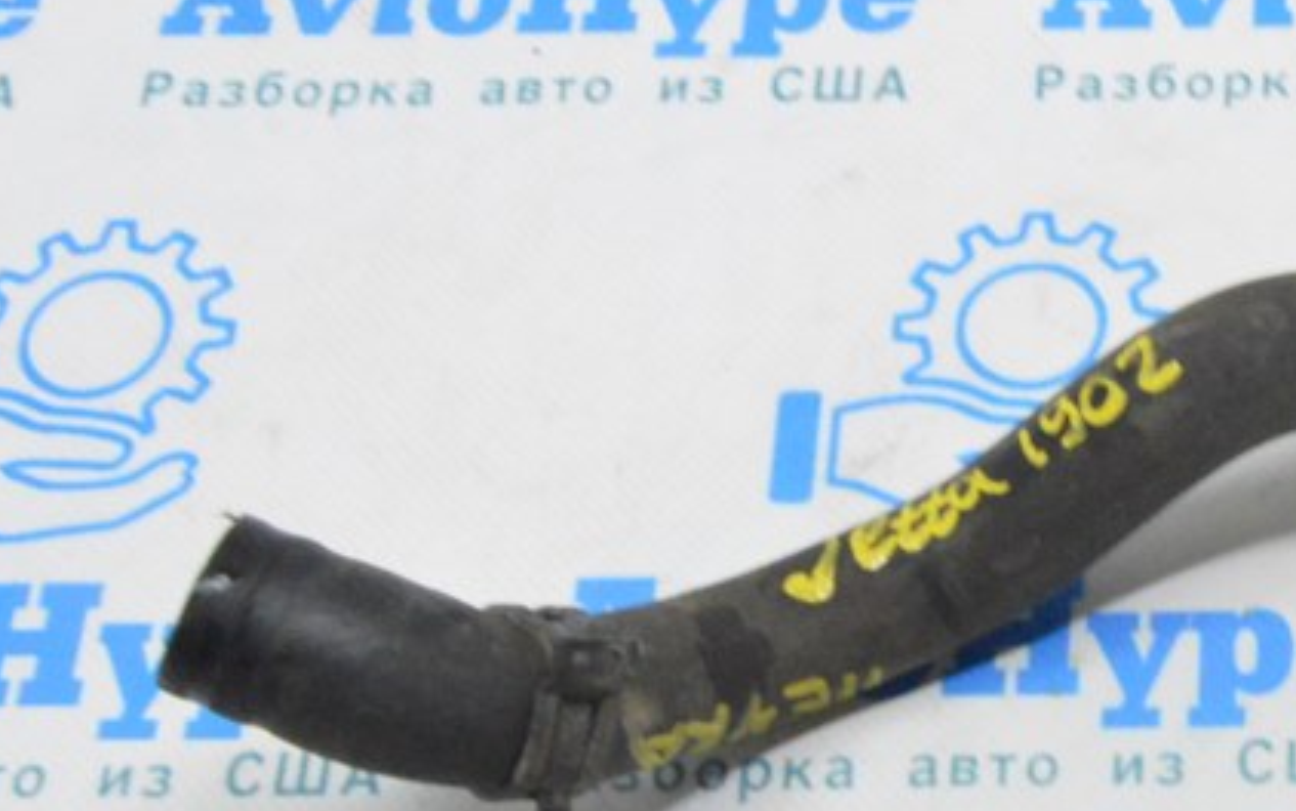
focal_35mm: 85
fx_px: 3011
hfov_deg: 22.8
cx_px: 1437
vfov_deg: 15.3
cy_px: 444
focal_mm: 23
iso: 6400
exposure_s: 1/20
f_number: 20
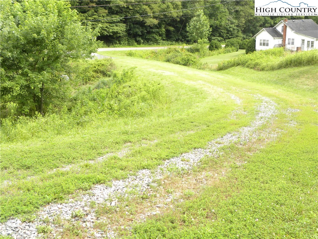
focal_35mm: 46
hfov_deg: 41.2
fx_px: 423
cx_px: 159
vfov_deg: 31.5
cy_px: 120
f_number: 3.5
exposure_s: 1/110
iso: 64
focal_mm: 8.2
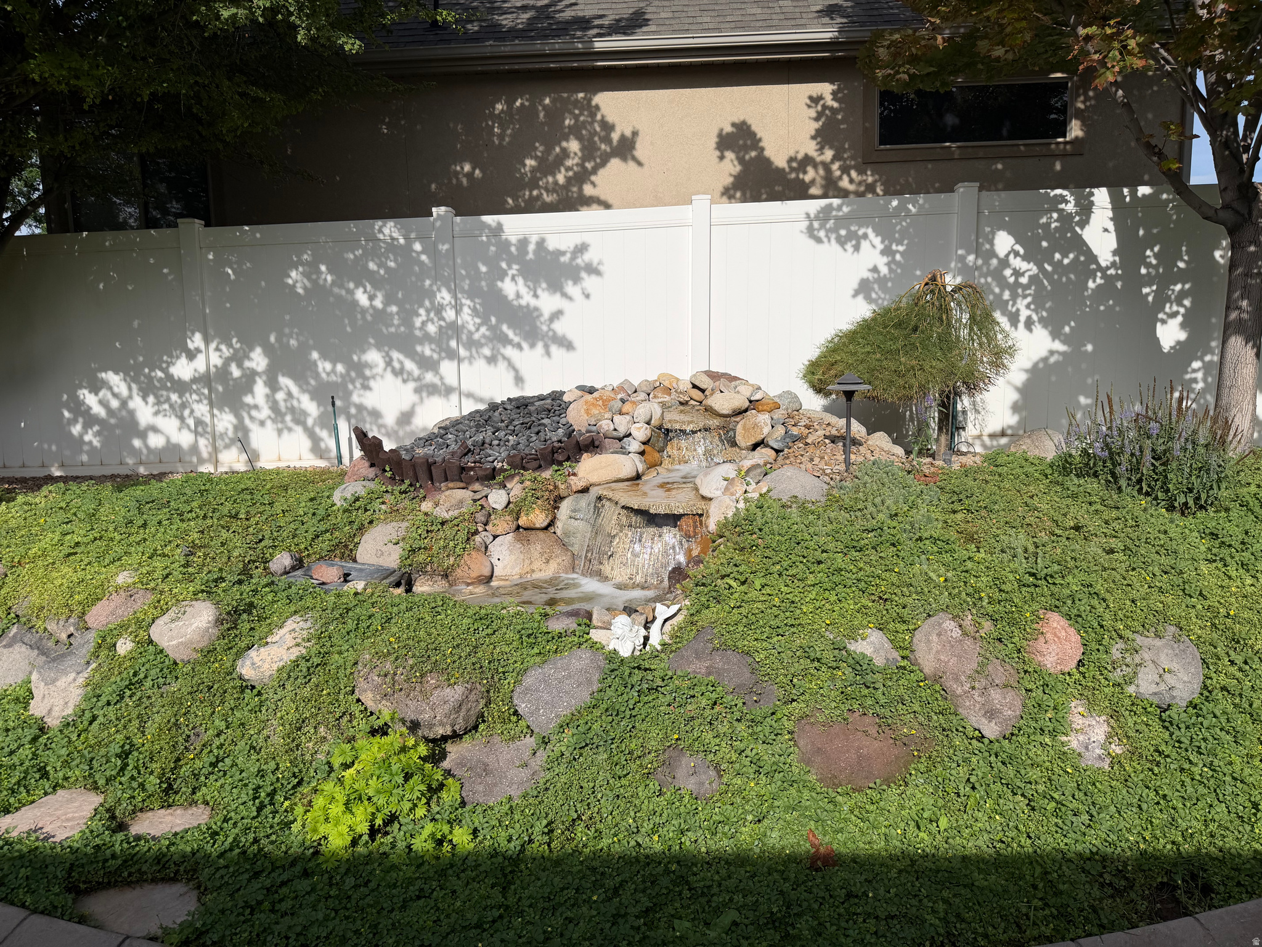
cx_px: 631
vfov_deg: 56.8
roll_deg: +0.9
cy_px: 474
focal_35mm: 24
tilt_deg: -8.3
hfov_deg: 71.6
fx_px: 875
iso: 80
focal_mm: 6.76
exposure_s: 1/7353
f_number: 1.78
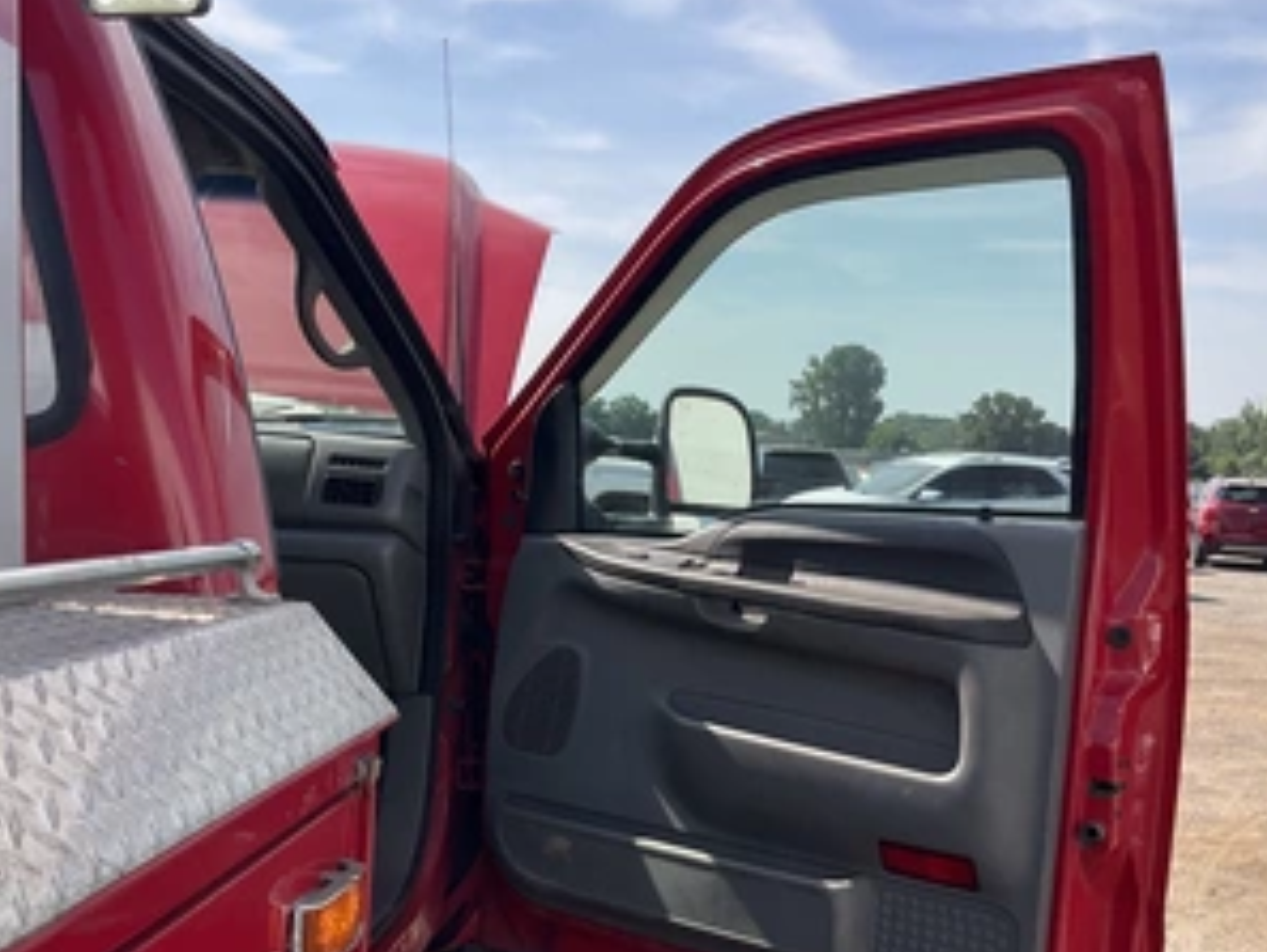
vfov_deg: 36.8
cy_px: 551
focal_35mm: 39
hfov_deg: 47.8
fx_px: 1428
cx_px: 576
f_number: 1.8
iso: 25
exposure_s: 1/1377
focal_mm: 3
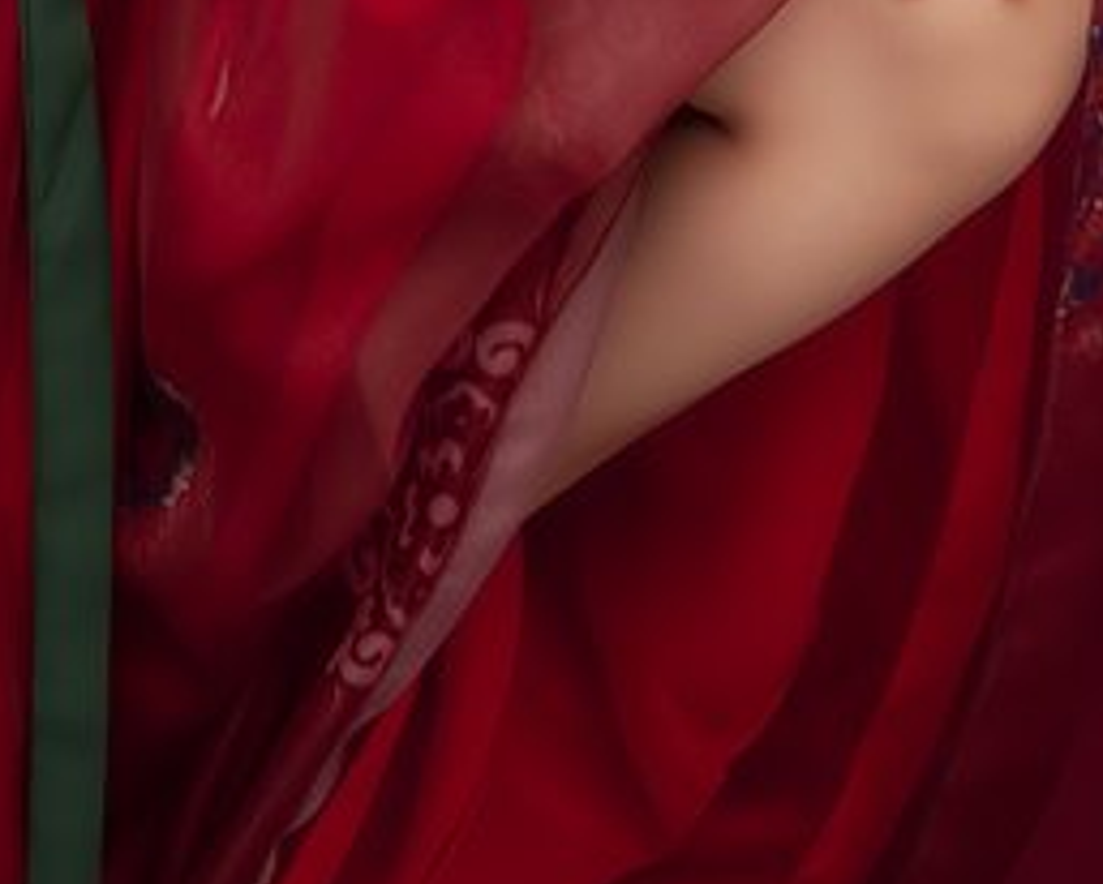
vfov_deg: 6.9
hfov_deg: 9.4
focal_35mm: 205
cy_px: -1629
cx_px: 116
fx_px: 6697
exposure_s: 1/160
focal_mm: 44
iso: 250
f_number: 7.1
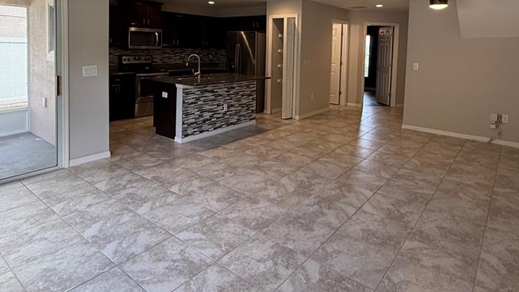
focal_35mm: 24
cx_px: 254
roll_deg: -2.0
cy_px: 65
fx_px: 330
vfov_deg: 45.6
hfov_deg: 76.3
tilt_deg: -1.2
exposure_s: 1/120
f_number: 2.2
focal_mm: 2.22
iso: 250
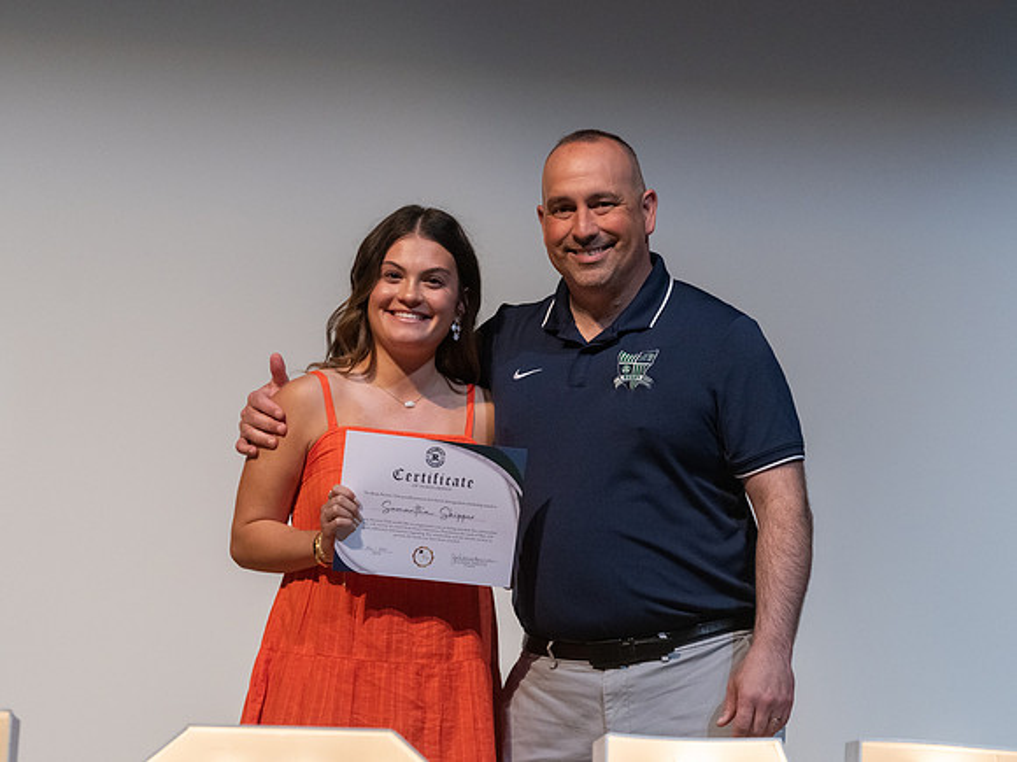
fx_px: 6020
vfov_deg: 7.2
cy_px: 376
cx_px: 508
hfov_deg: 9.7
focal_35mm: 205
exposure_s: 1/320
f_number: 4
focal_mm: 184
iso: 5000
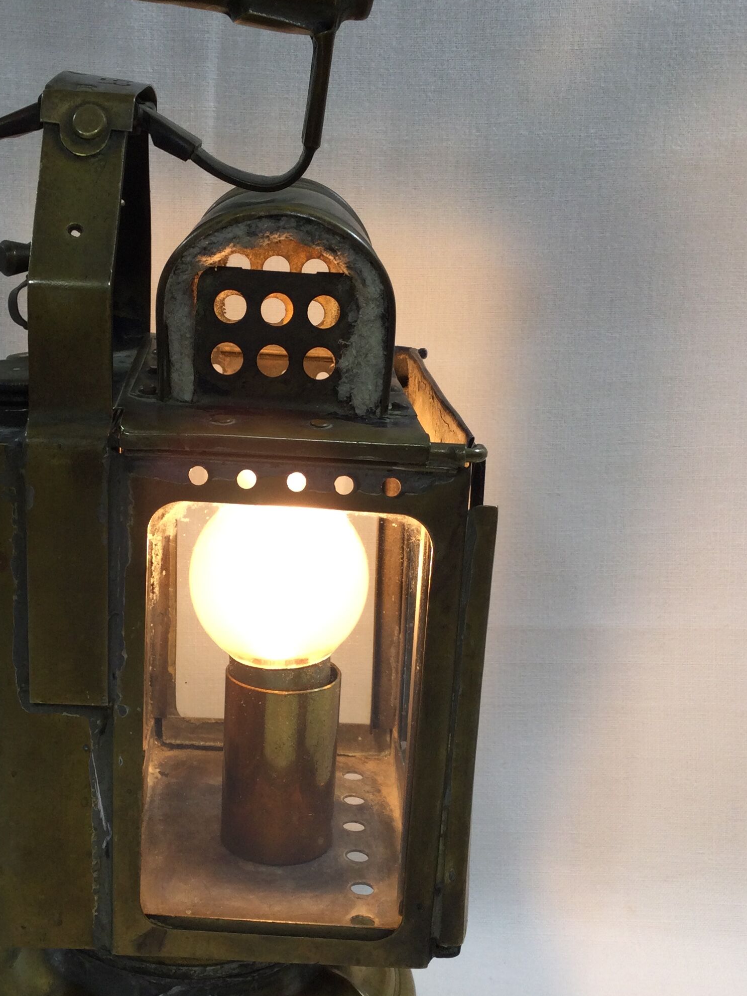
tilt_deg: -15.0
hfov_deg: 28.4
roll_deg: -2.4
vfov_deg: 37.4
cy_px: 583
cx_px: 266
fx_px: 1467
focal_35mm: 51
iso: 32
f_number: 2.4
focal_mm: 3.3
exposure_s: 1/100
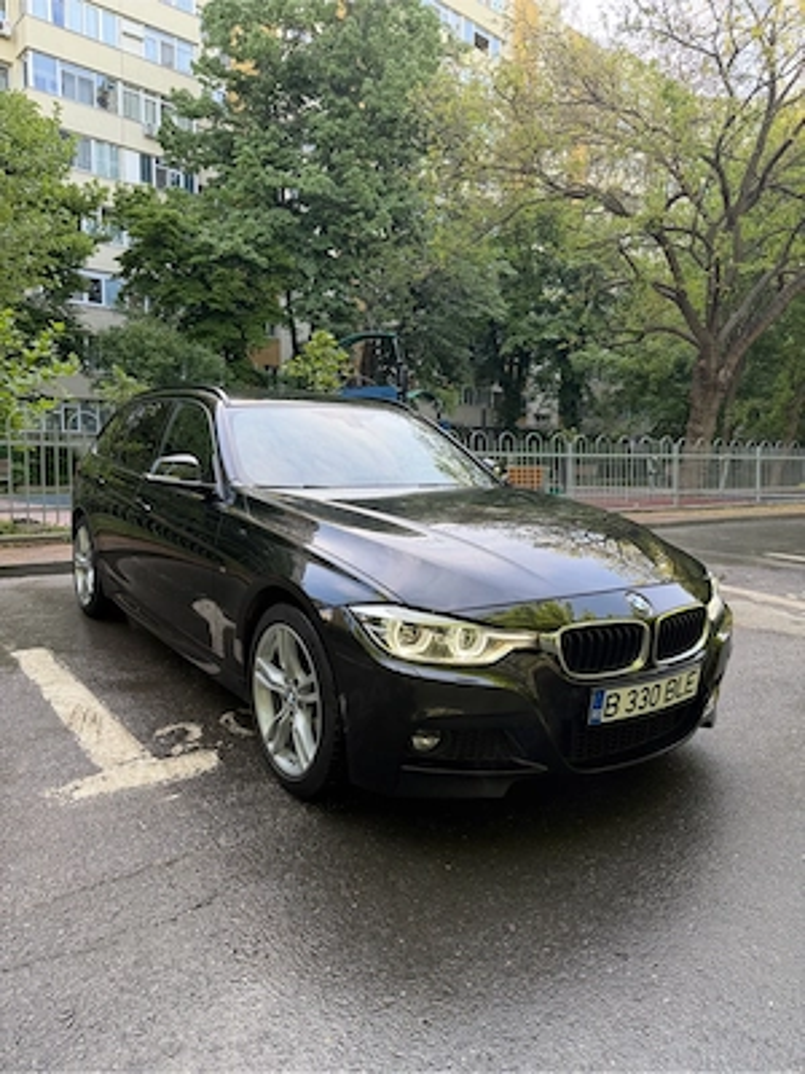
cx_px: 402
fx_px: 744
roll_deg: -0.1
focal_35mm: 24
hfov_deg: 56.8
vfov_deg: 71.6
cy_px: 537
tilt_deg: -4.9
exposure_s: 1/501
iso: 160
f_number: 1.78
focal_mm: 6.76
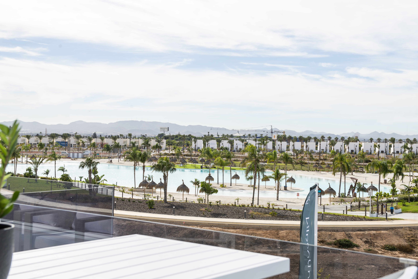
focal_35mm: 53
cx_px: 205
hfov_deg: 37.5
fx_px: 615
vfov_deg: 25.5
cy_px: 140
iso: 100
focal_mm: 52
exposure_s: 1/160
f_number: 9
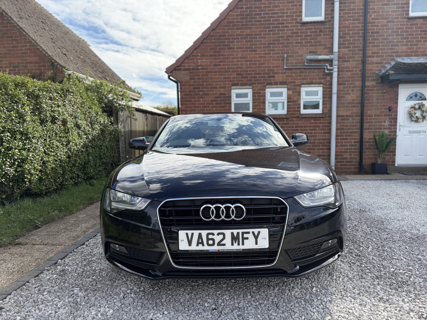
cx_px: 214
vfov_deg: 53.1
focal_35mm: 26
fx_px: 321
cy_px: 160
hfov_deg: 67.3
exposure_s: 1/1901
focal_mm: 5.96
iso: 64
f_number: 1.6
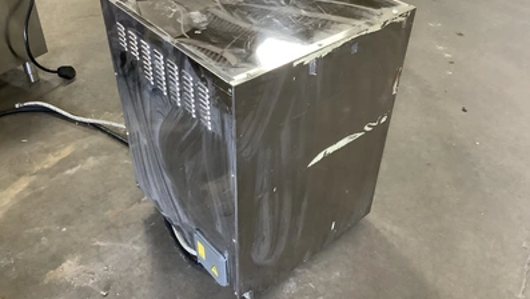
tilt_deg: -35.9
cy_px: 124
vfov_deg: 34.6
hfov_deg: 58.0
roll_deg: -0.1
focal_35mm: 34
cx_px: 264
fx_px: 478
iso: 320
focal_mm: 3.3
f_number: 2.4
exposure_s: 1/40
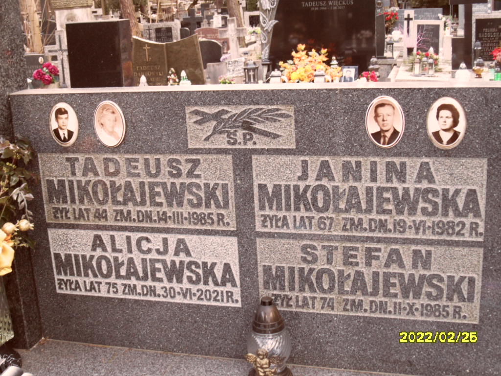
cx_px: 250
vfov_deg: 29.1
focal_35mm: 50
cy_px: 188
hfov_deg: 38.2
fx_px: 724
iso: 160
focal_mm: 8.2
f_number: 3.8
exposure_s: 1/45
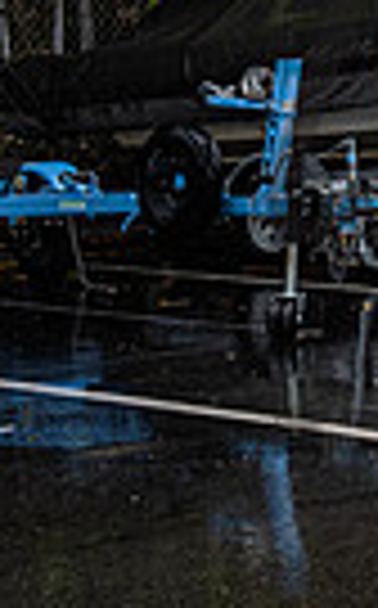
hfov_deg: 6.8
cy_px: 40
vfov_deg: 12.3
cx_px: 1234
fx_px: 2795
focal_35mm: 169
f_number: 5.6
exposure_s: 1/250
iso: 110
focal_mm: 37
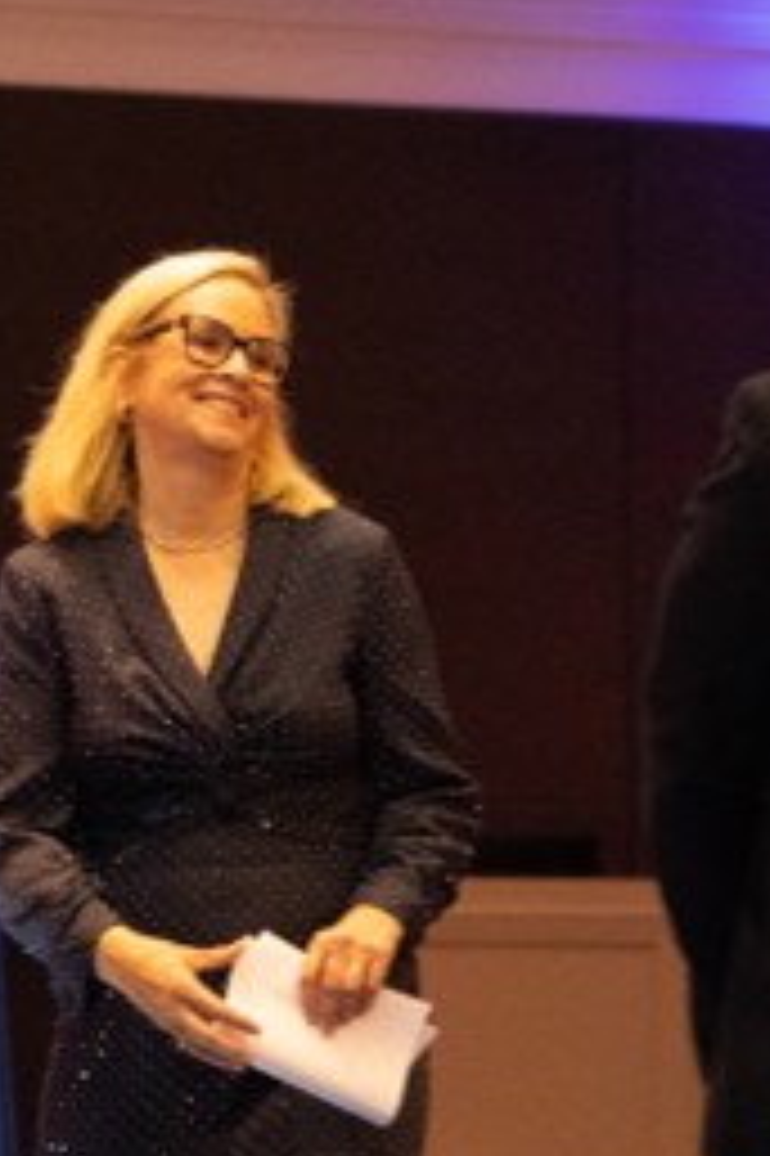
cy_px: 850
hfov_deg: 4.2
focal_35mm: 327
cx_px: 529
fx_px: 10505
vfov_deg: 6.3
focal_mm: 70
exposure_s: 1/80
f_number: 2.8
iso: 6400
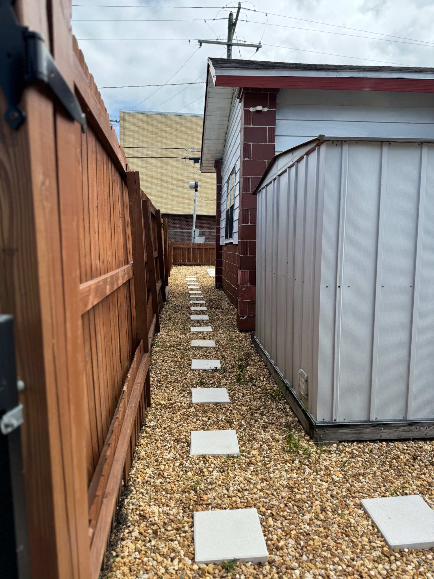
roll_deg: -1.5
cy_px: 290
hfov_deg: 56.8
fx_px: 401
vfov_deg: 71.6
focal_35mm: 24
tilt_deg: -6.4
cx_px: 217
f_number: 1.78
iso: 80
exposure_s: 1/1311
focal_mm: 6.76
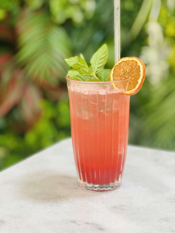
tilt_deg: -13.6
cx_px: 88
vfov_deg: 25.3
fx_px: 519
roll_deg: +0.5
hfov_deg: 19.1
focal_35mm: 77
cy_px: 116
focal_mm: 9
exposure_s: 1/40
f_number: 2.8
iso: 250
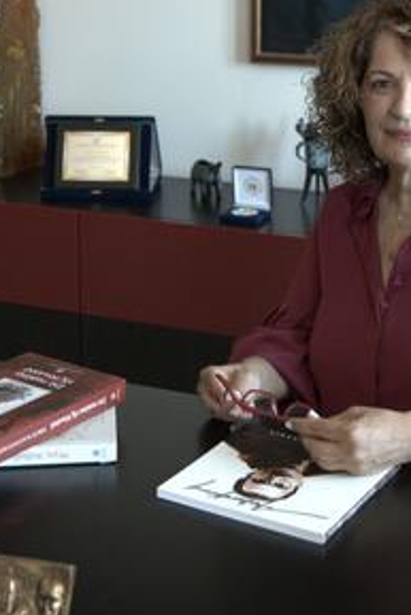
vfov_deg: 27.0
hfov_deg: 18.4
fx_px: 1266
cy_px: 171
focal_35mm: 74
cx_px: 252
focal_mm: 25.1
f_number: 2.8
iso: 1000
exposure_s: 1/160
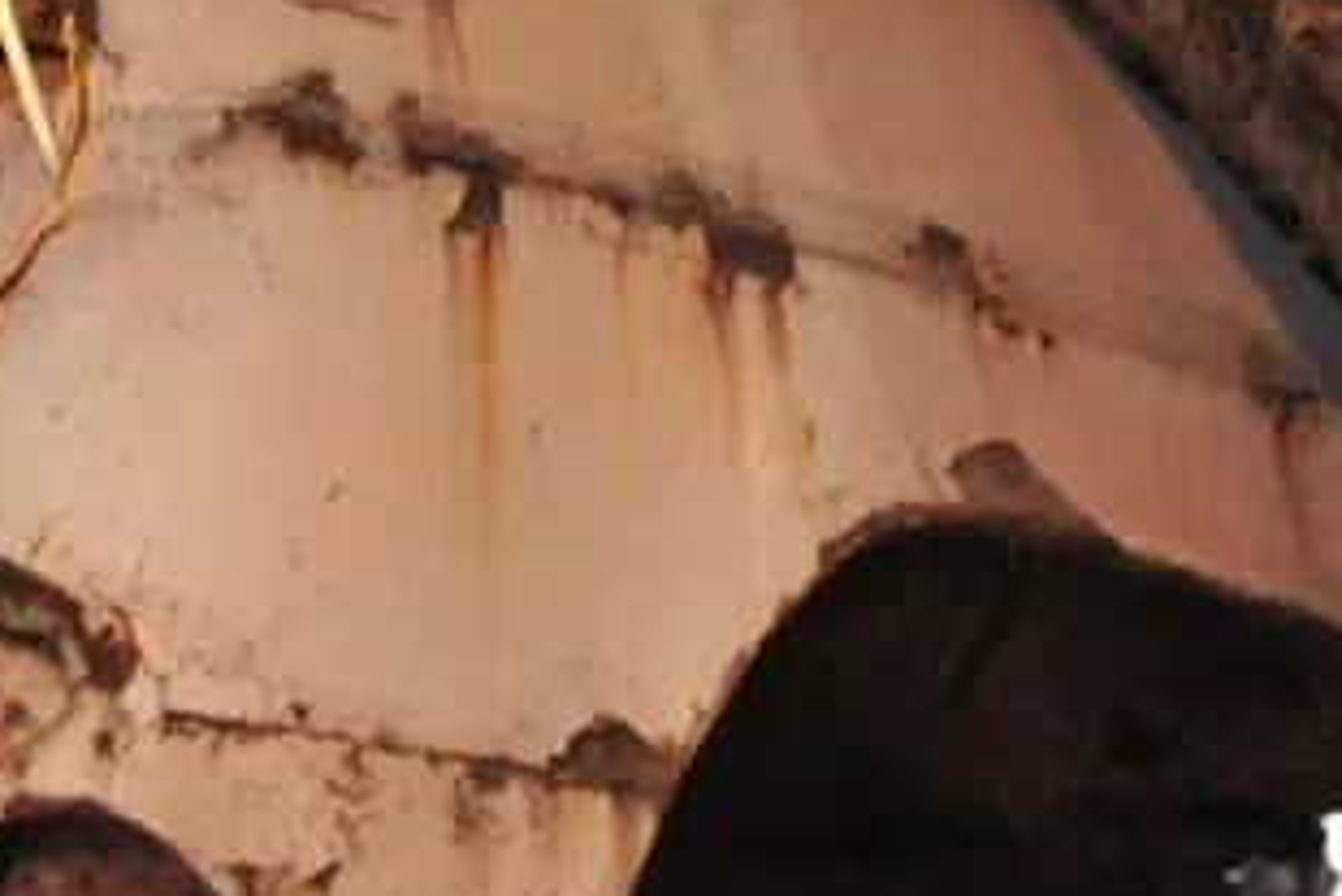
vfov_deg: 6.1
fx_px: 8466
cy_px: 383
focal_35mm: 227
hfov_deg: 9.0
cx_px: -134
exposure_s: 1/50
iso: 5000
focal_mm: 80
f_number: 2.8
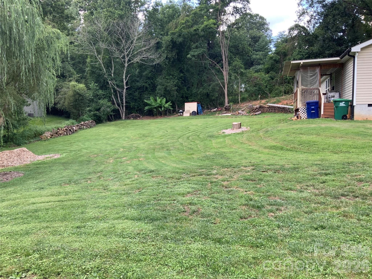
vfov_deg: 48.2
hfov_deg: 61.7
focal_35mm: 29
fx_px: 312
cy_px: 140
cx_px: 186
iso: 16
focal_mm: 3
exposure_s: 1/141
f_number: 1.8
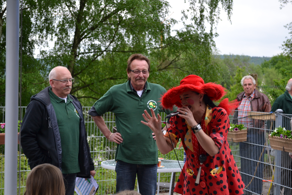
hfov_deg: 24.6
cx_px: 146
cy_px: 98
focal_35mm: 82
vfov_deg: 16.6
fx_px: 669
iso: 220
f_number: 5.6
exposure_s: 1/125
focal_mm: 55
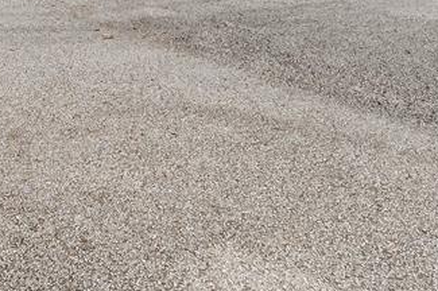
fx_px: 498
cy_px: -123
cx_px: 1
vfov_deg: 25.9
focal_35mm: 41
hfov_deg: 41.4
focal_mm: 13
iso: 800
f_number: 16
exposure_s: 1/500
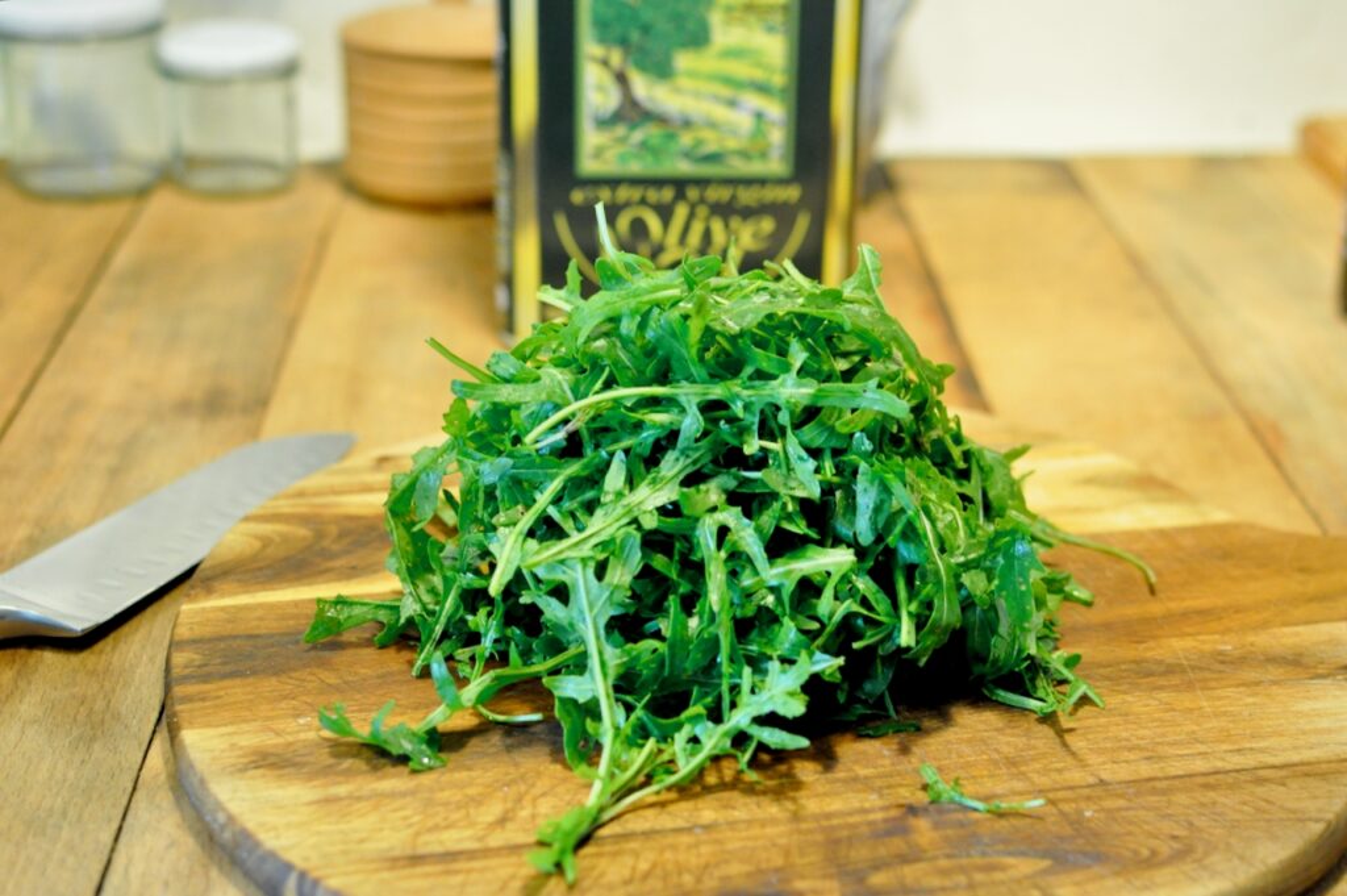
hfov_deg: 37.9
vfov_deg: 25.7
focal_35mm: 52
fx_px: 1963
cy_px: 448
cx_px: 674
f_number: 2.5
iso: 1600
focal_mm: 35
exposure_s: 1/60
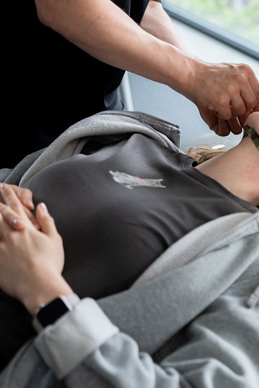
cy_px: 76
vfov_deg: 26.1
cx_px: 275
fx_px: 819
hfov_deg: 17.4
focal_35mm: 76
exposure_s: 1/320
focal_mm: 35
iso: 500
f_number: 2
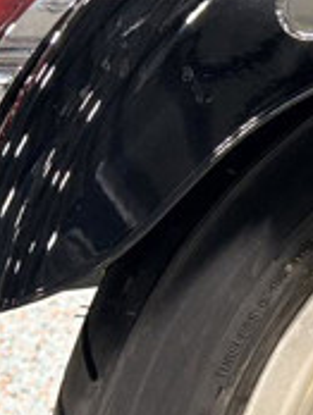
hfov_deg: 7.9
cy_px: 296
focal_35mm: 159
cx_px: 981
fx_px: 1912
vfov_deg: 12.4
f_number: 1.6
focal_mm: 5.96
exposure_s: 1/60
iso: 80
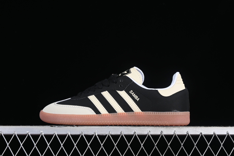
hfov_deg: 27.0
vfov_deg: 18.2
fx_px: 487
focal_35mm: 75
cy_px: 78
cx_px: 117
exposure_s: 1/60
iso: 160
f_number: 6.3
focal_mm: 50
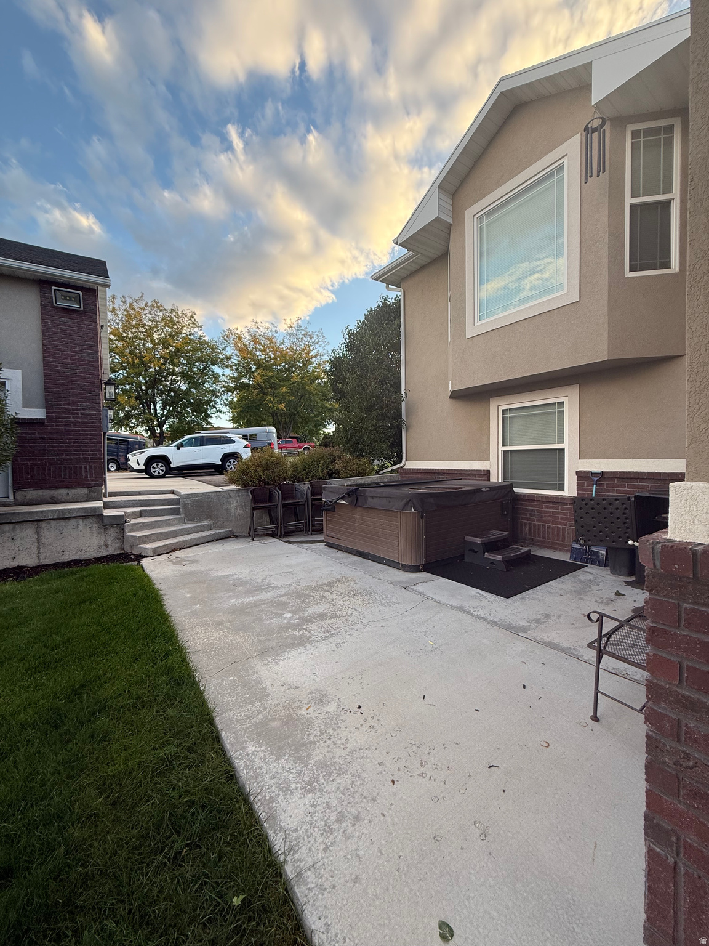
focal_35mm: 14
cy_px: 473
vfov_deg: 102.1
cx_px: 354
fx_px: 382
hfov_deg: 85.7
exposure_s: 1/101
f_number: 2.2
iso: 64
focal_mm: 2.22
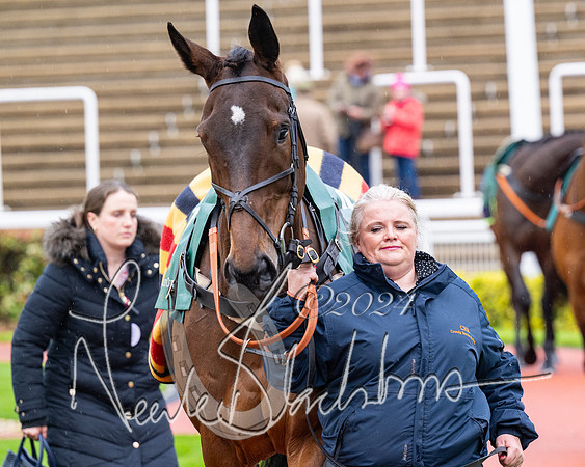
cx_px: 450
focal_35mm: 291
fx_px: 5028
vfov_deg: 5.3
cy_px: 241
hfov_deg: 6.7
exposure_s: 1/500
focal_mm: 200
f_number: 5
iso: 1000
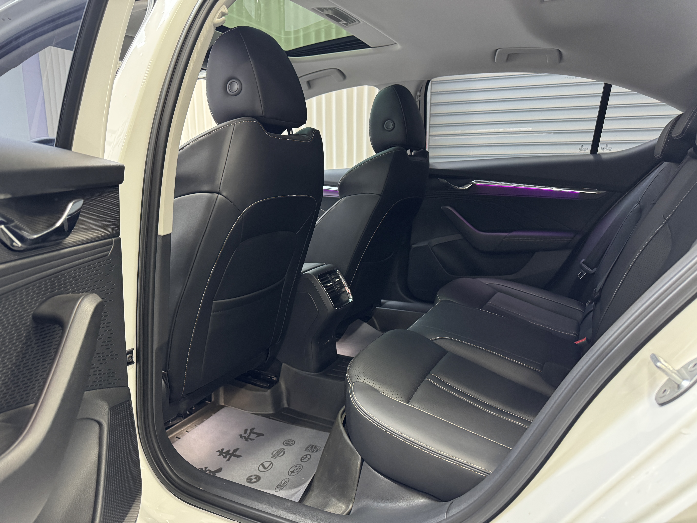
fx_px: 483
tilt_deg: -10.3
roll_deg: +1.9
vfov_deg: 56.8
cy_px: 262
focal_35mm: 24
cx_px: 348
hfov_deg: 71.6
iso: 640
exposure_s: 1/50
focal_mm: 6.76
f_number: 1.78
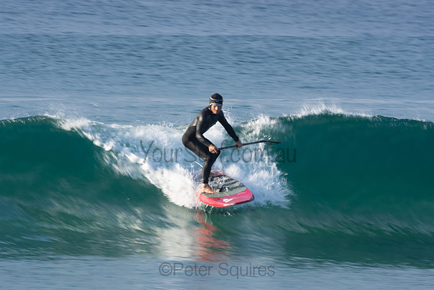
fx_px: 9043
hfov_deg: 2.7
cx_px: 217
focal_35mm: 750
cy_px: 145
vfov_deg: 1.8
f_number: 16
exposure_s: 1/30
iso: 100
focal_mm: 500
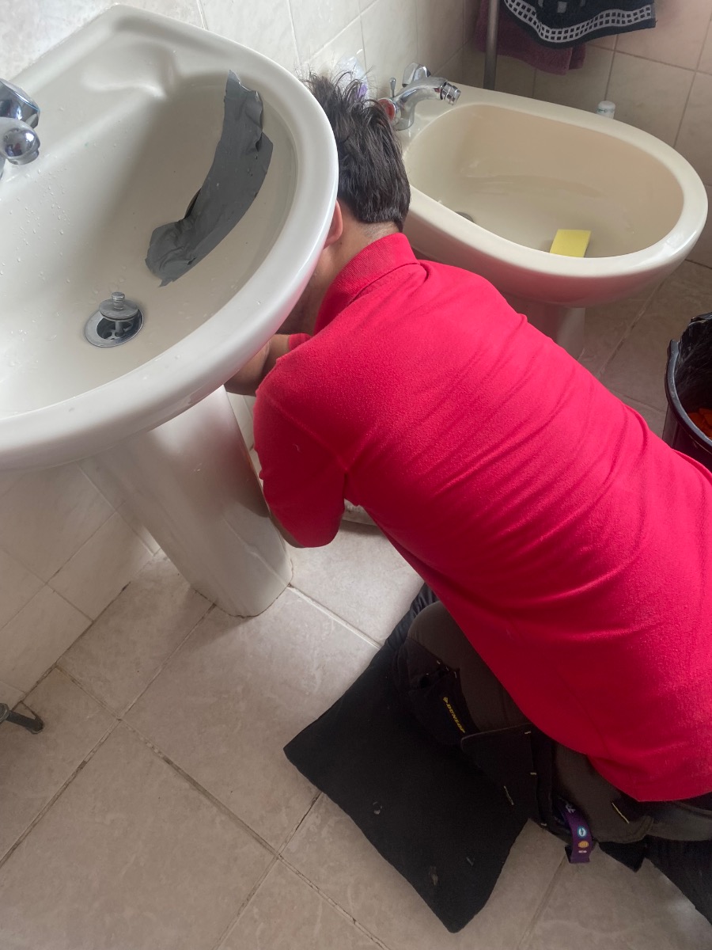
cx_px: 356
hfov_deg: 53.1
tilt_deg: -57.1
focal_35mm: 26
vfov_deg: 67.3
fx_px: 713
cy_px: 475
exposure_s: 1/121
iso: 125
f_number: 1.8
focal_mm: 4.25
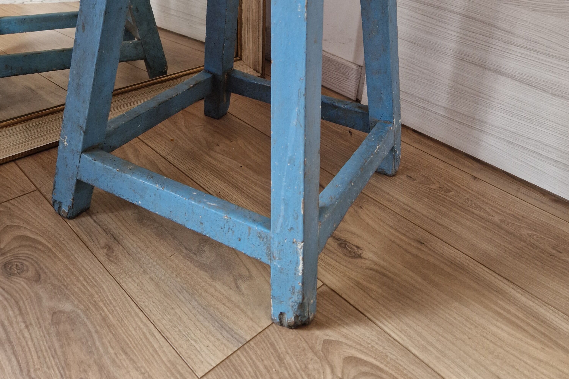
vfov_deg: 39.8
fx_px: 506
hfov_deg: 58.7
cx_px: 285
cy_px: 86
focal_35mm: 32
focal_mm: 5.4
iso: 400
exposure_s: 1/100
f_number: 1.8
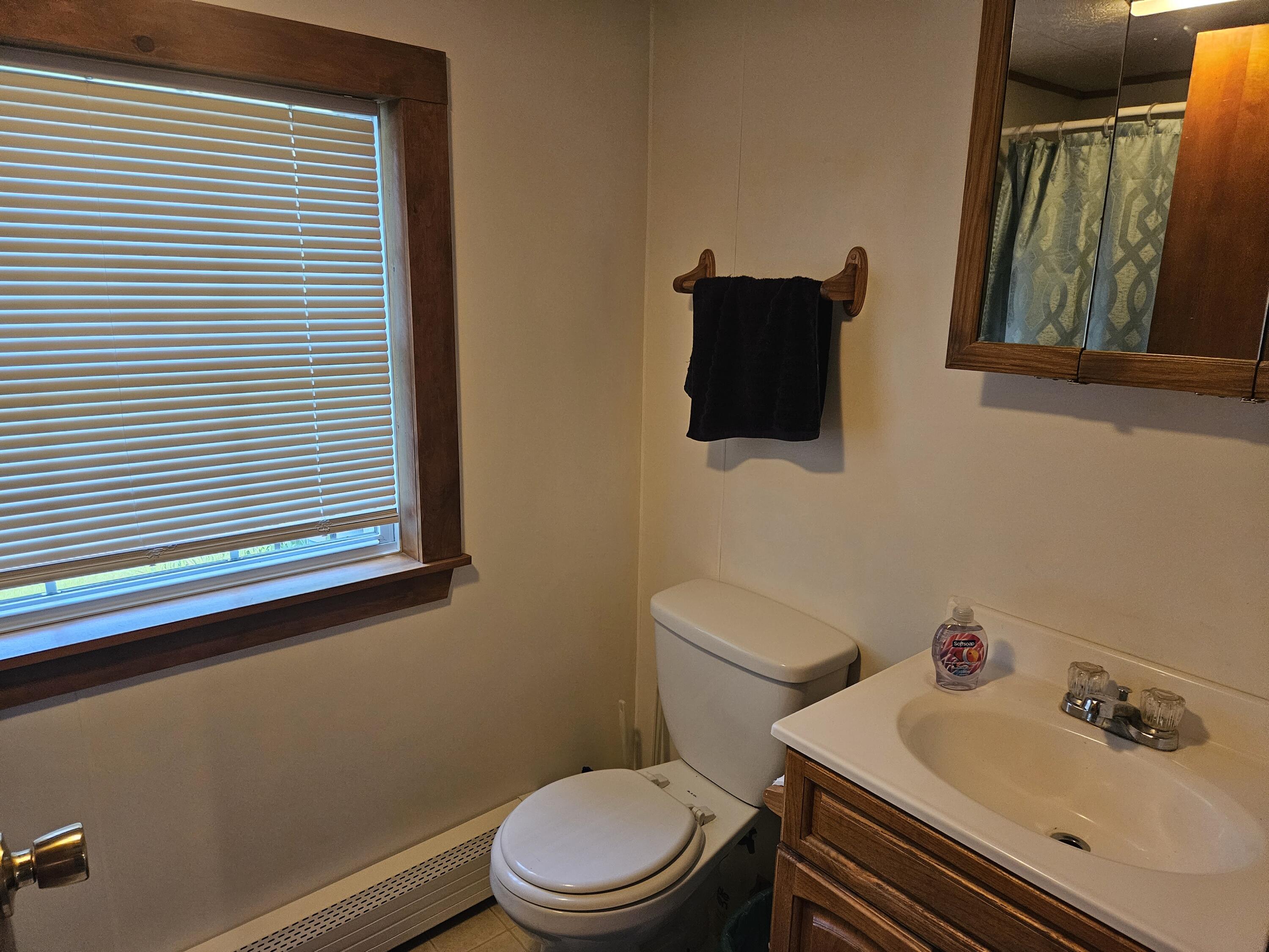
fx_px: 843
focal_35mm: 23
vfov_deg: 58.9
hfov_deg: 73.9
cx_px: 634
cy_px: 476
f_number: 1.8
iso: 800
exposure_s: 1/120
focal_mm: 5.4
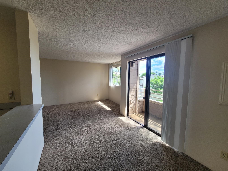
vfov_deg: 89.9
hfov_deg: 106.2
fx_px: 86
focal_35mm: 13
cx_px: 114
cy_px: 86
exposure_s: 1/120
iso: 64
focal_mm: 2.2
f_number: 2.2
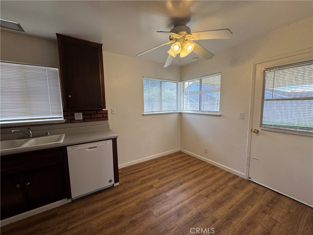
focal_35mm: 14
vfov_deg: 85.7
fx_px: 127
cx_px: 156
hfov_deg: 102.1
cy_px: 118
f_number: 2.2
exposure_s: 1/120
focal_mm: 2.22
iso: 64
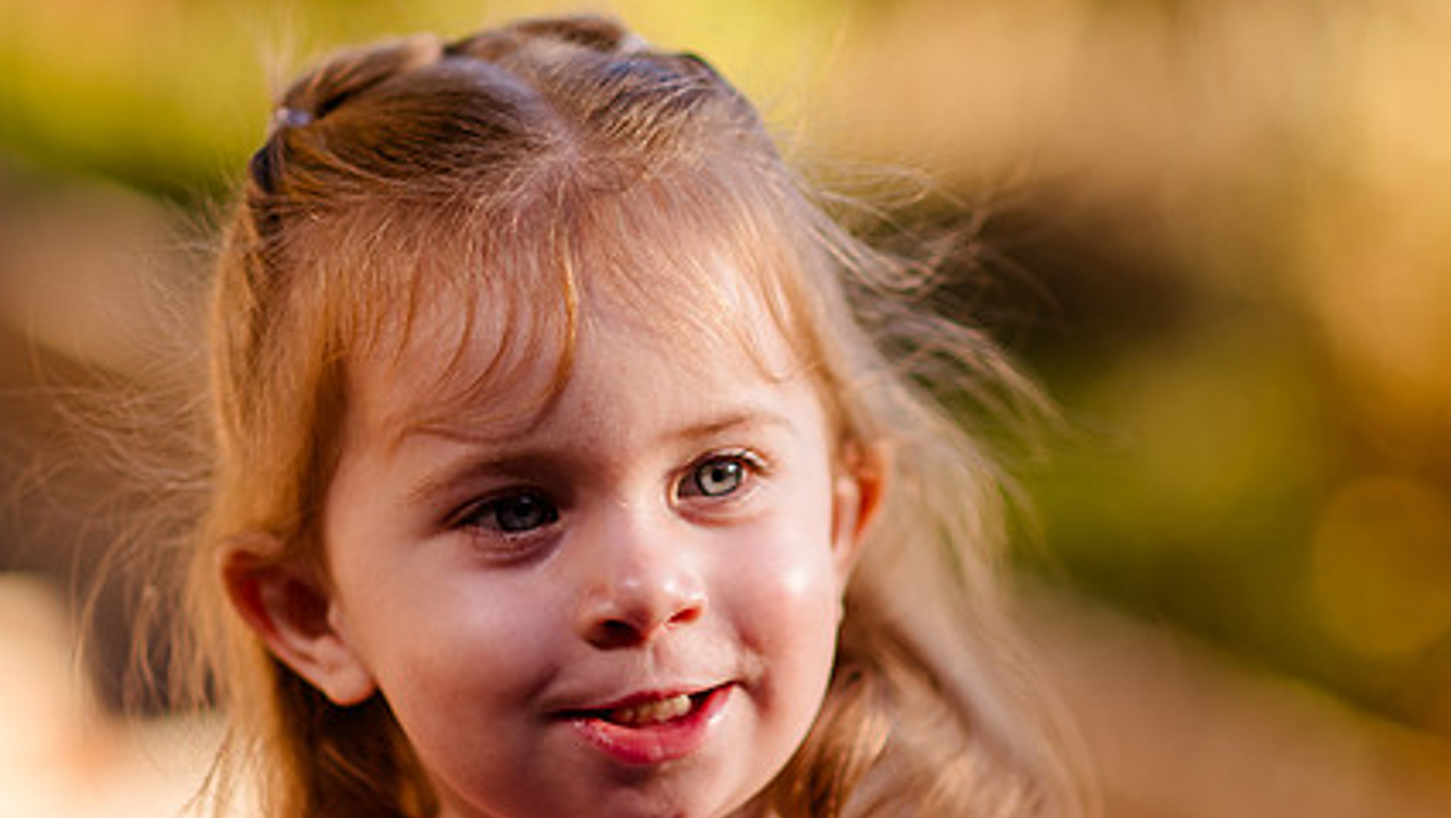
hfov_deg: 12.6
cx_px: 799
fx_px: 6582
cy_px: 618
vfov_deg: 7.1
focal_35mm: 171
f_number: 2
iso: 200
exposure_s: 1/1000
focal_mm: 105
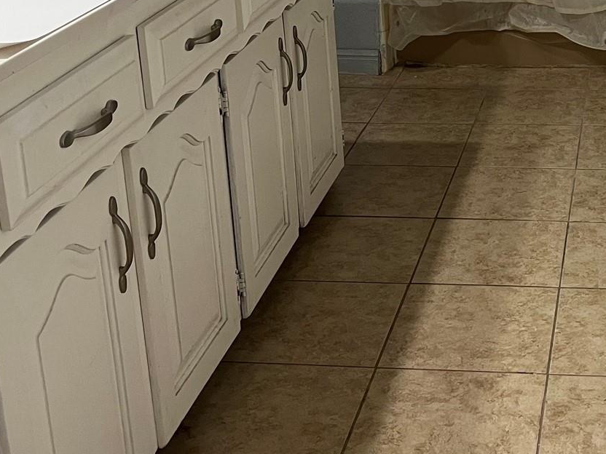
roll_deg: +1.6
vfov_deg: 22.2
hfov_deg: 29.5
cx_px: 497
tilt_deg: -16.8
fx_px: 1120
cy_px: 17
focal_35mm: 64
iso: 200
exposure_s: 1/60
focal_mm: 5.1
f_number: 1.6
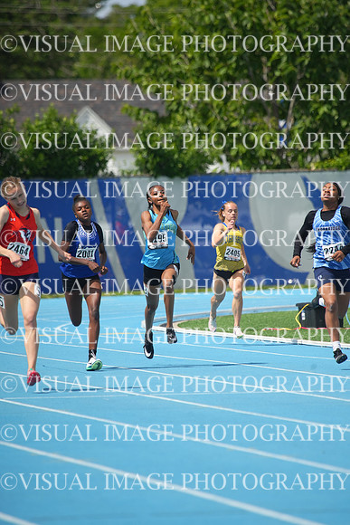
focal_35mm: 400
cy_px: 262
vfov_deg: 5.2
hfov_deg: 3.4
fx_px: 5829
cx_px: 175
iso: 320
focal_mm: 400
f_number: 6.3
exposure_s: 1/1250
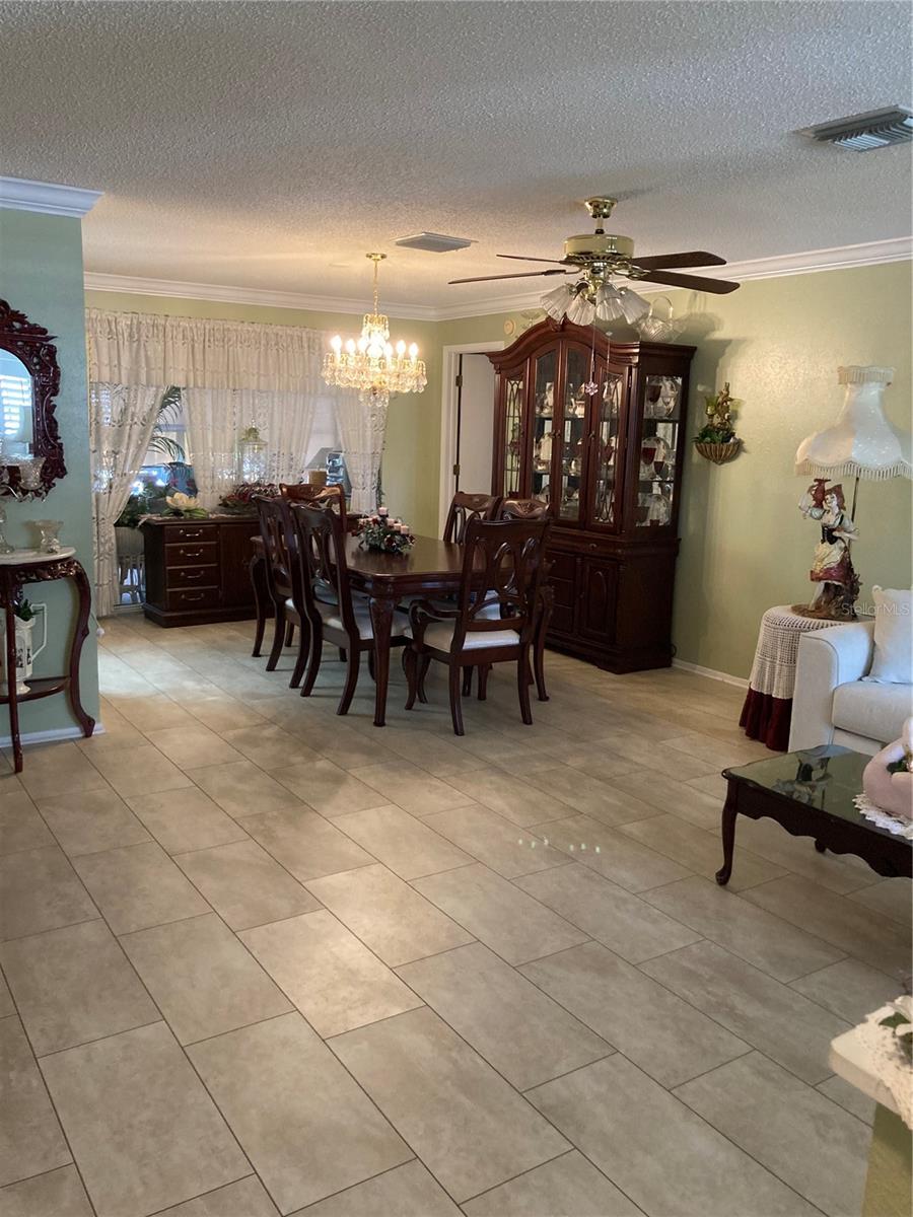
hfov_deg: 49.7
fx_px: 985
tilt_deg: -9.6
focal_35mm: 28
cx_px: 456
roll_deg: -1.4
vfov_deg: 63.4
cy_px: 608
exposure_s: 1/40
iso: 250
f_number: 1.8
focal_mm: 3.99
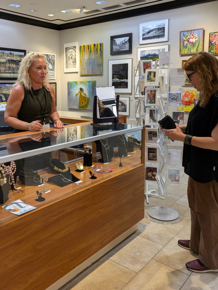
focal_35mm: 32
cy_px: 122
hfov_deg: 44.1
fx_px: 269
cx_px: 94
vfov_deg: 56.5
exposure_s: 1/120
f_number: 1.89
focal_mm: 5.43
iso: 226
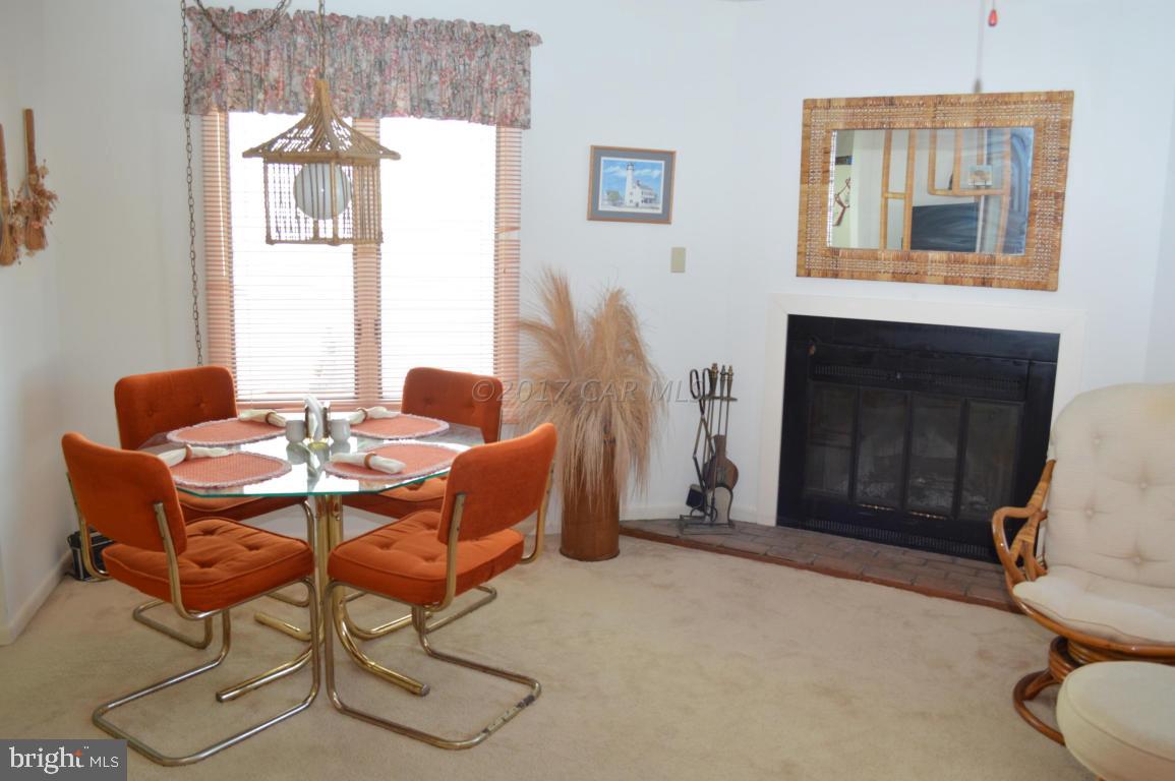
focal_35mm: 27
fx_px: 880
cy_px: 390
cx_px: 588
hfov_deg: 67.4
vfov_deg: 47.9
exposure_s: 1/80
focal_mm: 18
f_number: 4.5
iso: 400
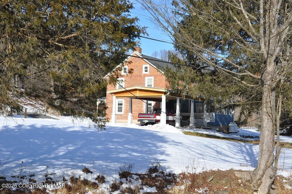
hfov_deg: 35.1
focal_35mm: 57
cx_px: 146
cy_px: 97
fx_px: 462
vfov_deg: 23.7
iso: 400
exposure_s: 1/500
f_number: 11
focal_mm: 38
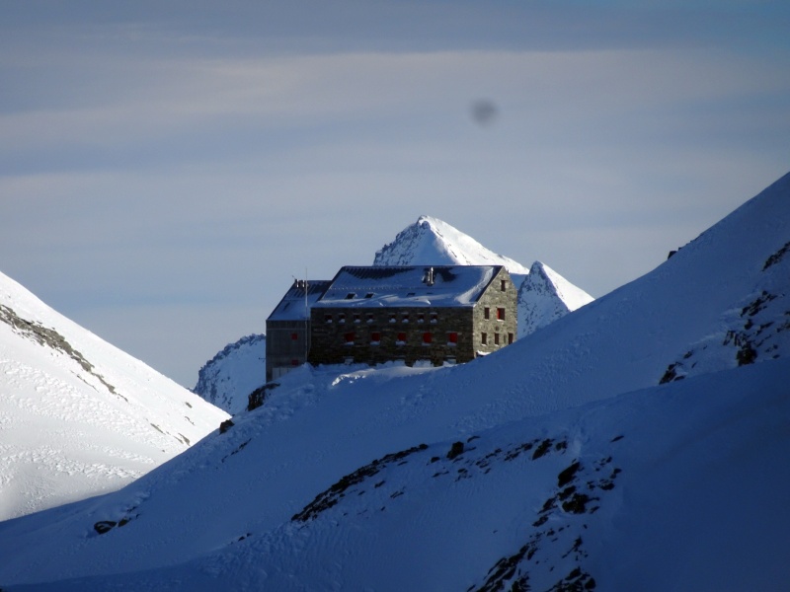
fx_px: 10338
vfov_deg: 3.3
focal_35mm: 453
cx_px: 395
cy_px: 296
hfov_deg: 4.4
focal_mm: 77.35
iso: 80
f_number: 6.3
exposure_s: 1/800
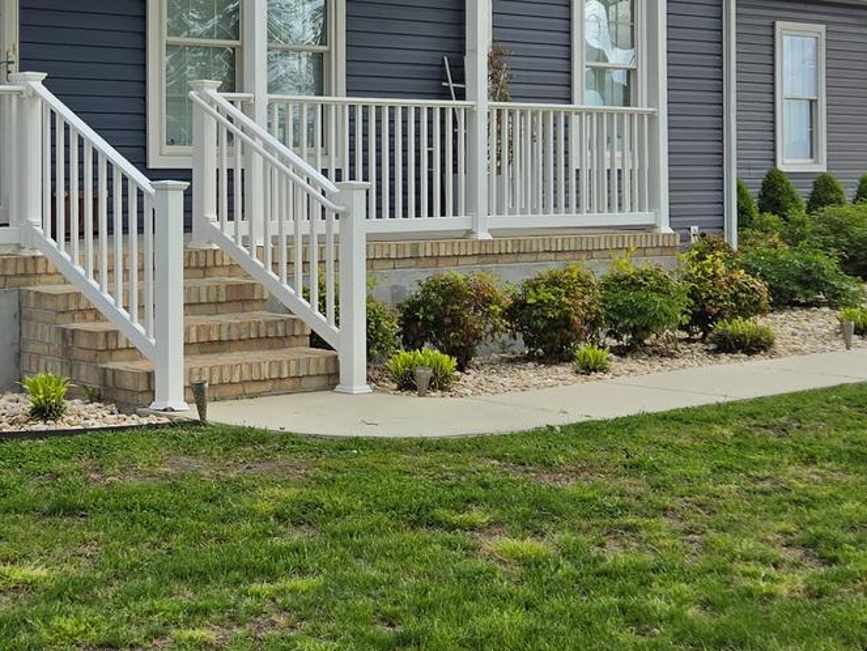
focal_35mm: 71
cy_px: 145
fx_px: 1779
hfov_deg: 26.5
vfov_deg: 20.5
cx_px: 85
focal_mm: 5.4
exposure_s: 1/1395
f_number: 1.8
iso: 25
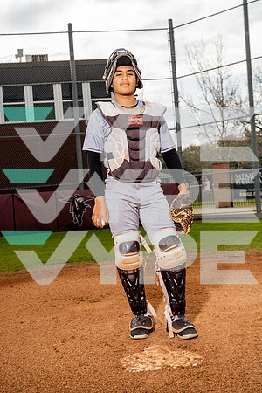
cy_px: 196
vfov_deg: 42.7
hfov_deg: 29.2
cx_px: 131
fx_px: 502
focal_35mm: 46
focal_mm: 46
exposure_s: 1/250
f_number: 5.6
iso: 100
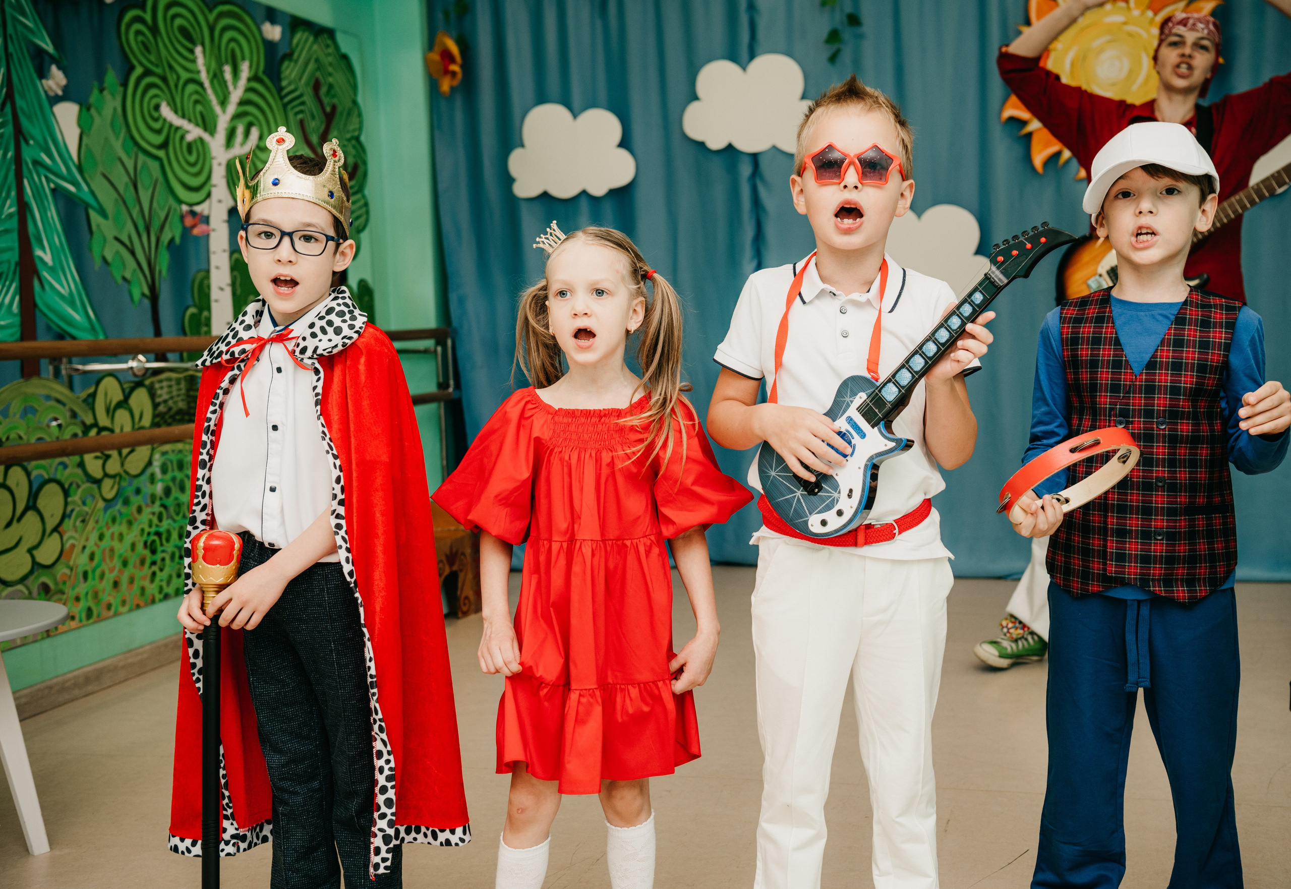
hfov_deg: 42.1
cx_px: 686
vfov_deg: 29.7
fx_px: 1676
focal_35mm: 46
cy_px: 457
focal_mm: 44
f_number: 4
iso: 160
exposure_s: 1/160
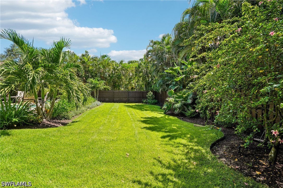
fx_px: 141
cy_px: 94
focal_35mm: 18
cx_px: 142
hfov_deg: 90.0
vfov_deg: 67.3
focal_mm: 18
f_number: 8
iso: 400
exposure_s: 1/500
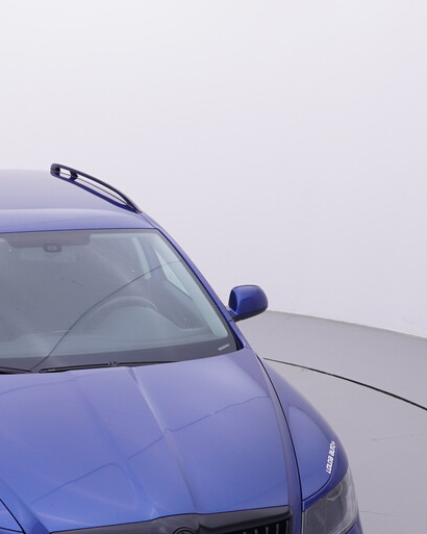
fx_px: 938
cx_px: 26
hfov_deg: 24.7
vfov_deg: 31.5
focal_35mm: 59
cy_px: 362
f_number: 5
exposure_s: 1/80
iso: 200
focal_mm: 15
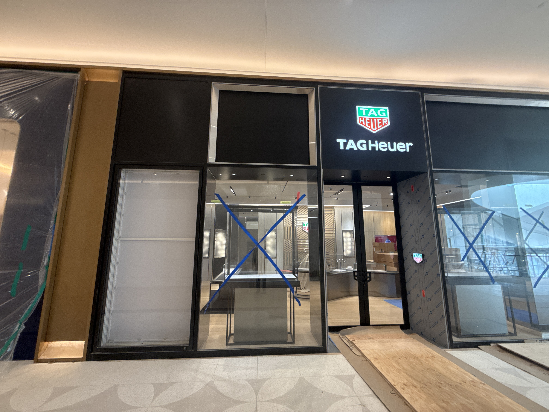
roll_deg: -2.6
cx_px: 274
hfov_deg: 102.1
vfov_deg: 85.7
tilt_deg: +10.3
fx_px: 222
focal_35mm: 14
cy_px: 206
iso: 200
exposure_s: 1/123
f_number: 2.2
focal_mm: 2.22
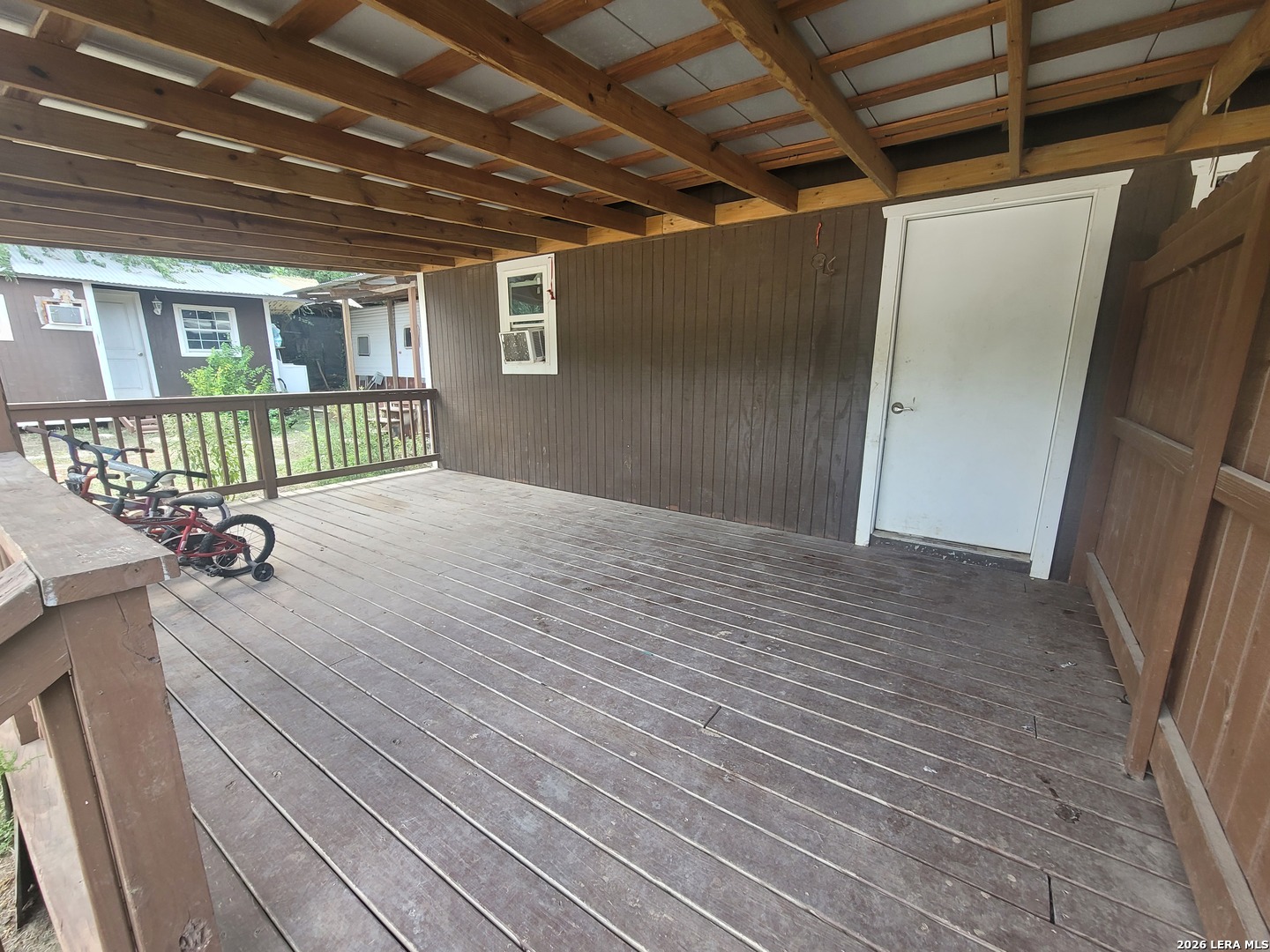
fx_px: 477
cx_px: 635
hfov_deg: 106.2
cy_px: 476
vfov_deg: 89.9
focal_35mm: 13
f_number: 2.2
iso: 80
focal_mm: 2.2
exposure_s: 1/60
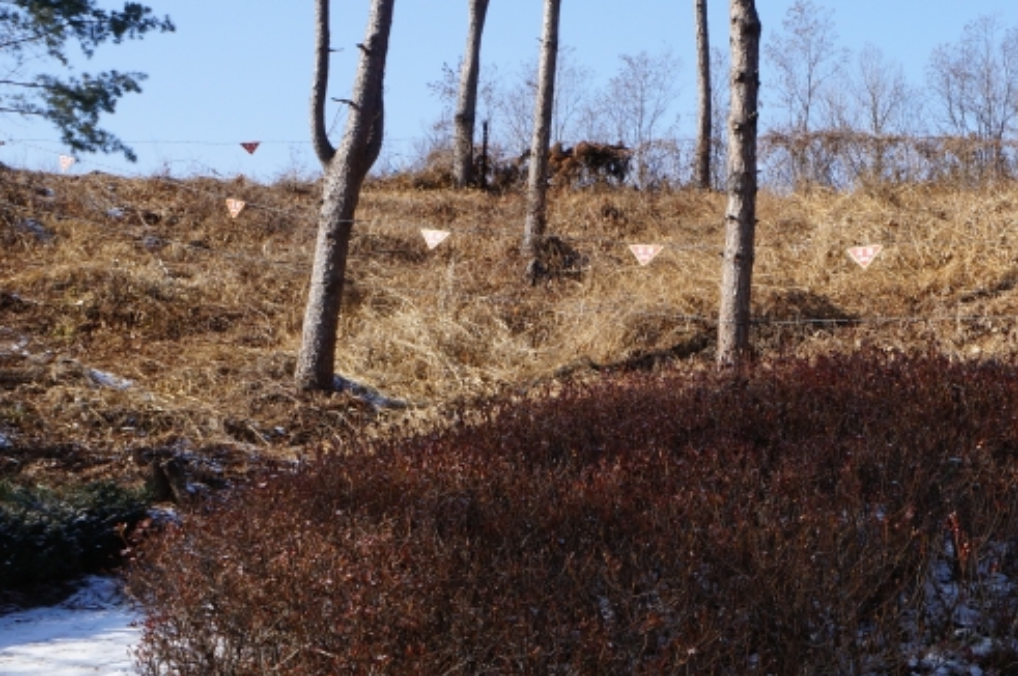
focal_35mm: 55
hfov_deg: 34.3
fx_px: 1553
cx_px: 912
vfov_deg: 24.5
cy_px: 270
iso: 200
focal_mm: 18
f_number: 13
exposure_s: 1/160
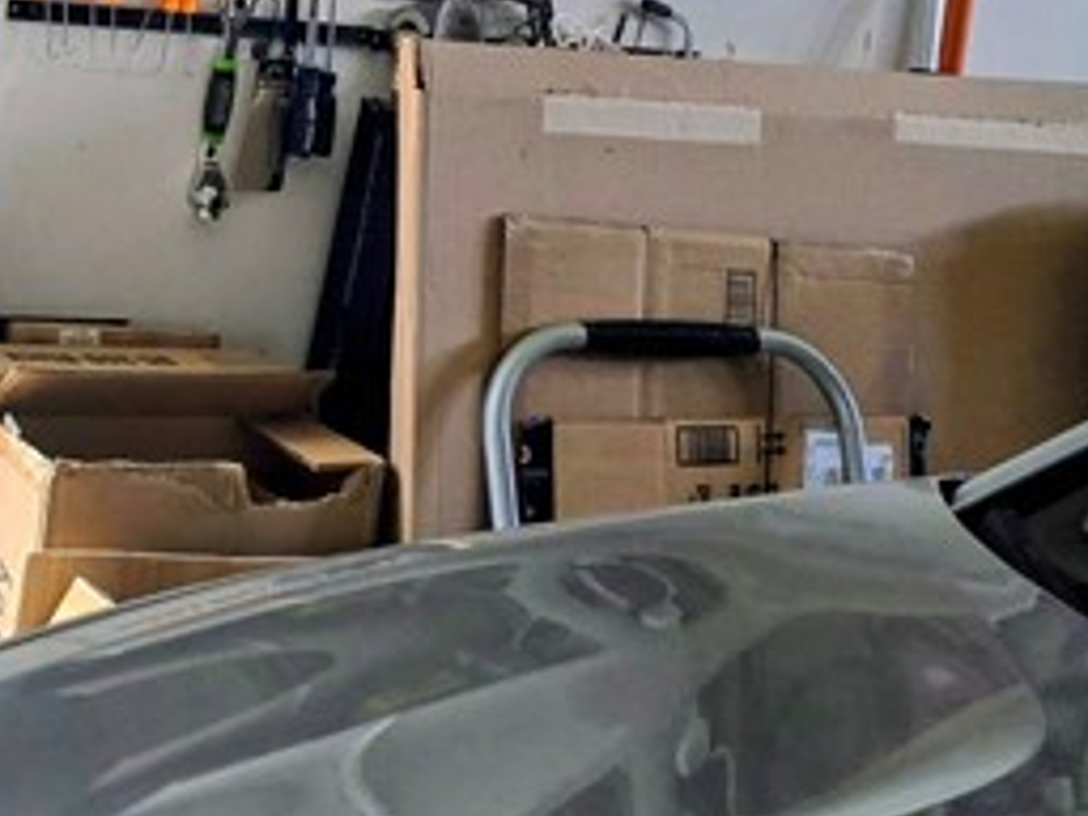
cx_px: -47
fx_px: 2892
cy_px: -268
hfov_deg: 20.5
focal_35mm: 92
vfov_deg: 15.3
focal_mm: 6.3
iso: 80
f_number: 1.7
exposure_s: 1/120
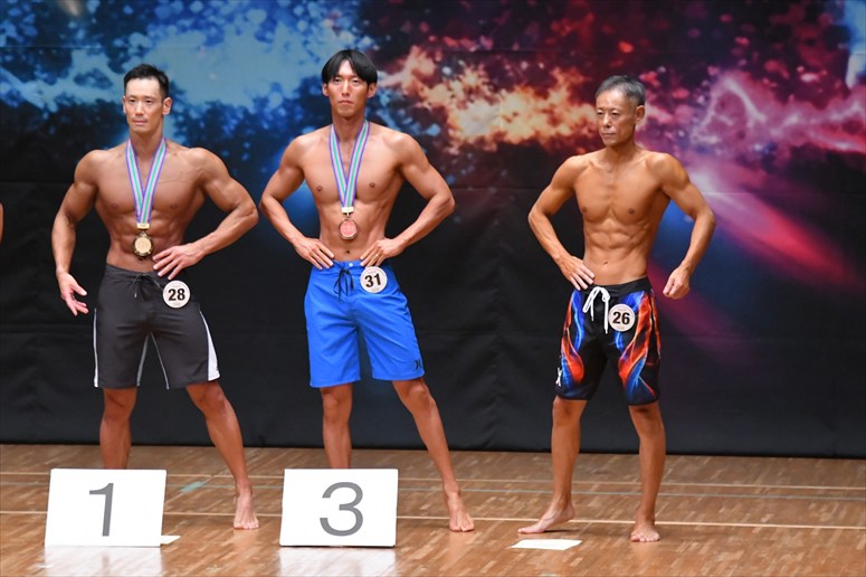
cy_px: 288
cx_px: 433
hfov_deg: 7.6
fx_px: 6492
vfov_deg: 5.1
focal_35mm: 270
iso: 6400
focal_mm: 180
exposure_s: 1/400
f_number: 5.6
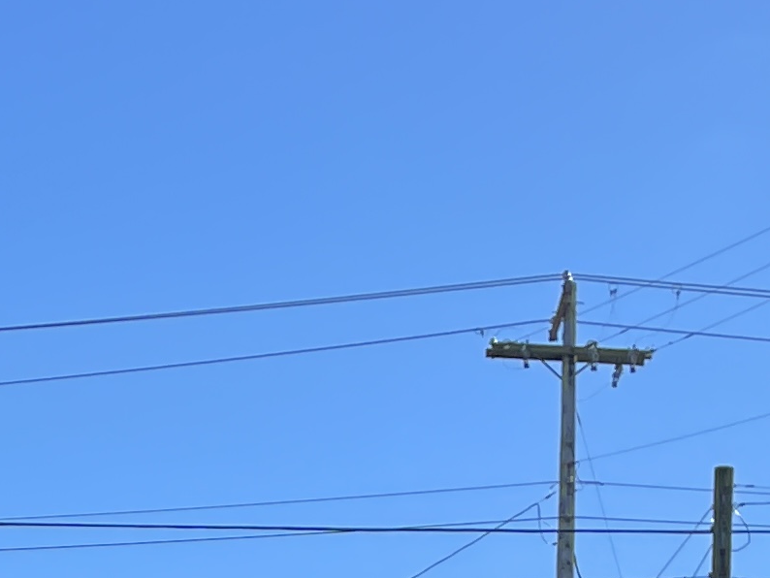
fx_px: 2937
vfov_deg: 9.8
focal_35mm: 132
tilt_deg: -4.5
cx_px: 130
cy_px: 1444
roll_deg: +1.3
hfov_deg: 14.8
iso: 32
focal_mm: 4.2
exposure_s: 1/2174
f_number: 1.6
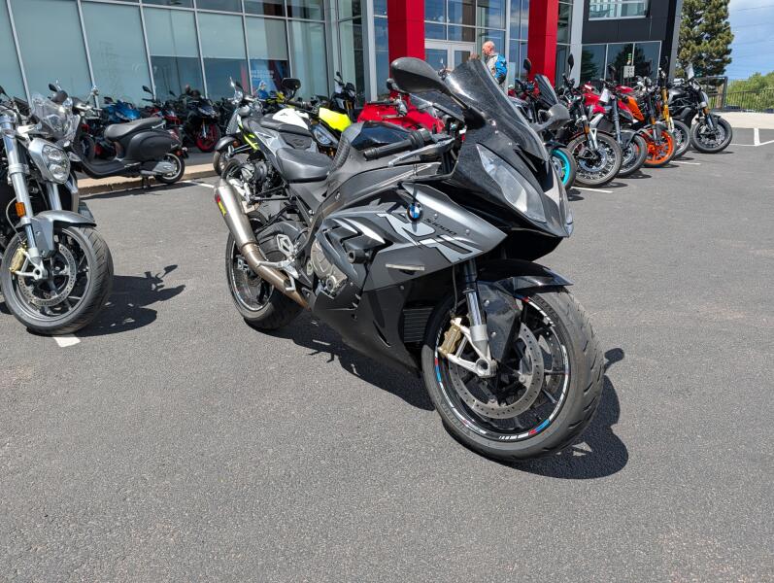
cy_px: 292
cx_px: 387
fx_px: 537
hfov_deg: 71.5
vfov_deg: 56.9
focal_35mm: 24
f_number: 1.68
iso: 28
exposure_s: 1/1214
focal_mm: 6.9
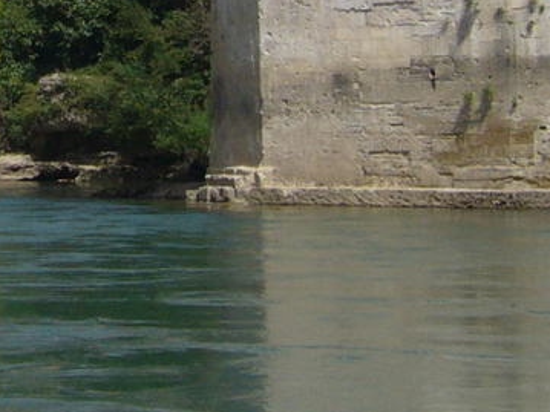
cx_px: -283
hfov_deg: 12.1
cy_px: -165
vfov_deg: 9.3
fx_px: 2478
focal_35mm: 156
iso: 80
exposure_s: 1/500
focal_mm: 5.8
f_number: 5.6
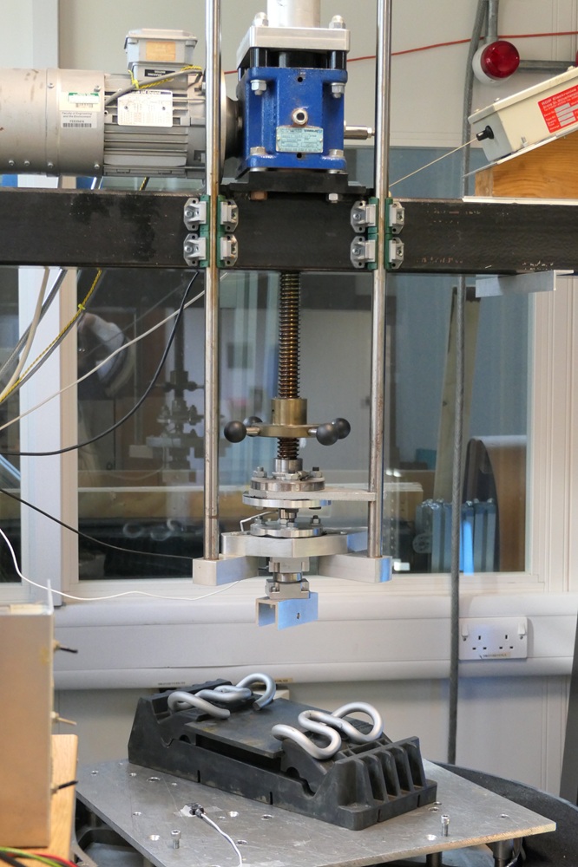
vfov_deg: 33.9
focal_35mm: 59
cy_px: 434
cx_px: 289
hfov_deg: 23.0
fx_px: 1422
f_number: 3.7
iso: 1600
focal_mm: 21.6
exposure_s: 1/125
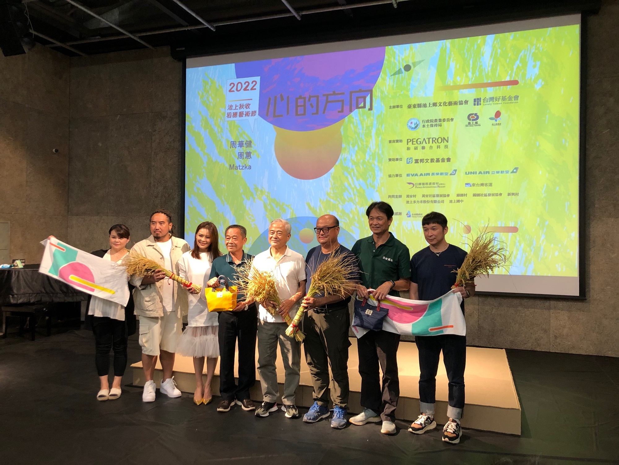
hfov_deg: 63.4
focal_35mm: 28
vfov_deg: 49.7
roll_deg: -1.1
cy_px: 232
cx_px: 310
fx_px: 501
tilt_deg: +1.8
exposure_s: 1/15
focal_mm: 3.99
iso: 40
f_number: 1.8
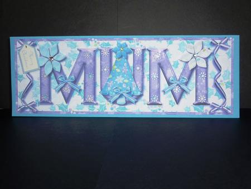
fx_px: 290
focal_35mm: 40
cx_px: 126
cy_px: 94
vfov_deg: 36.0
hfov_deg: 46.8
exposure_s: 1/30
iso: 100
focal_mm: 6.5
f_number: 3.6
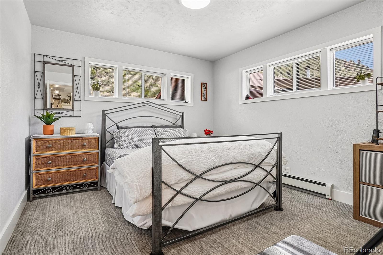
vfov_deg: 67.4
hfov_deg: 90.0
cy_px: 128
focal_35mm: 18
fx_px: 191
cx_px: 192
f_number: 8
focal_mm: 12
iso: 400
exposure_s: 1/25
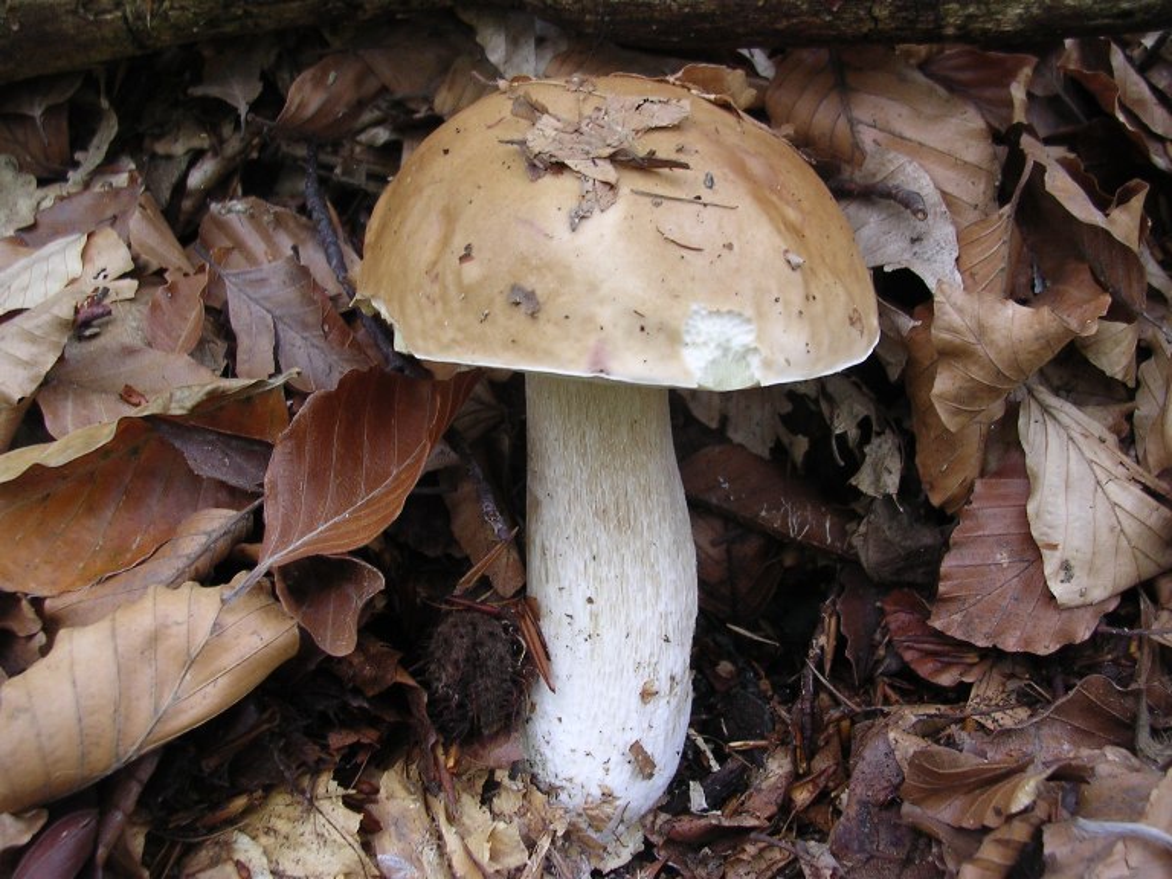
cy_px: 440
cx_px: 586
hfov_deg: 49.0
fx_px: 1287
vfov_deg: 37.7
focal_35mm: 38
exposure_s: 1/6.9
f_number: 2.8
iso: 100
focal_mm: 5.8
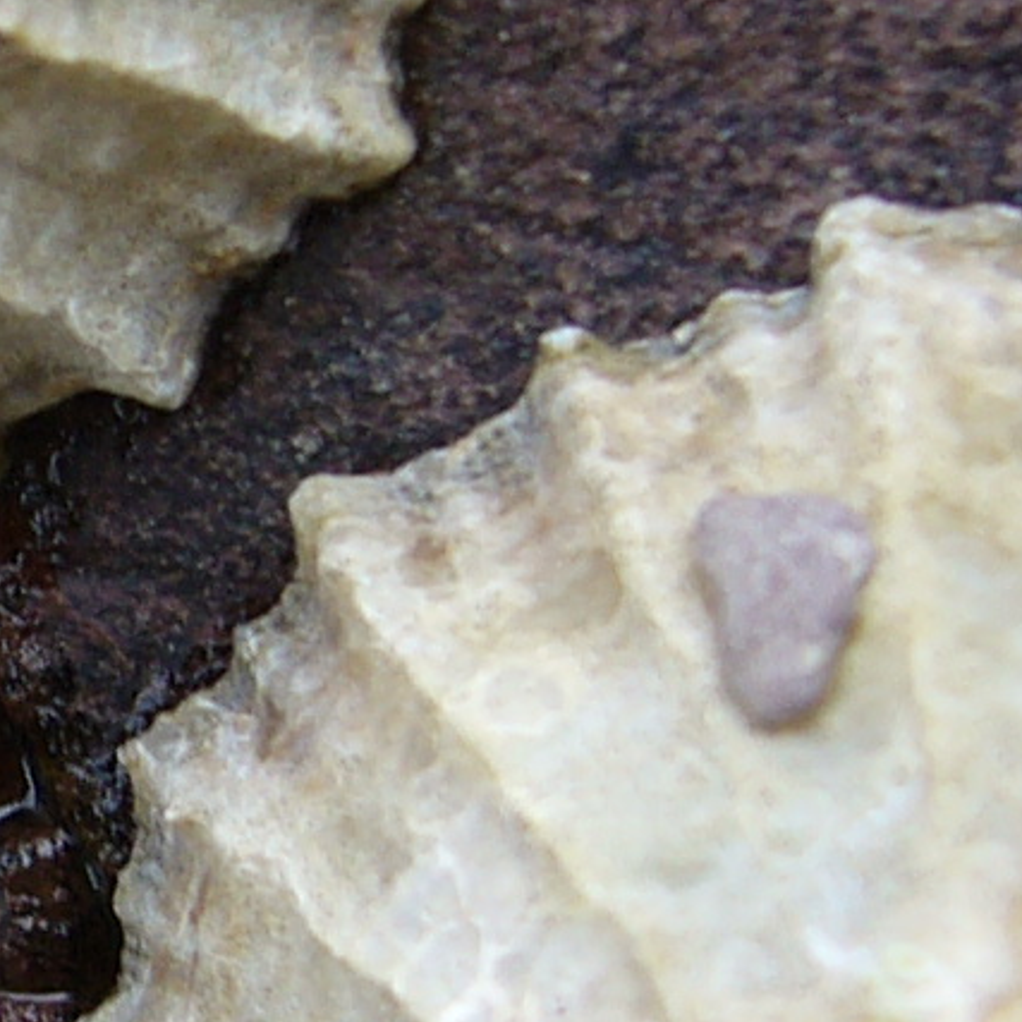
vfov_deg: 10.5
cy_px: 531
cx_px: -311
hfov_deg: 10.2
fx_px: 5578
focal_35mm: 167
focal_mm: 5.8
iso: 64
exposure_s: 1/250
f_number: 2.8
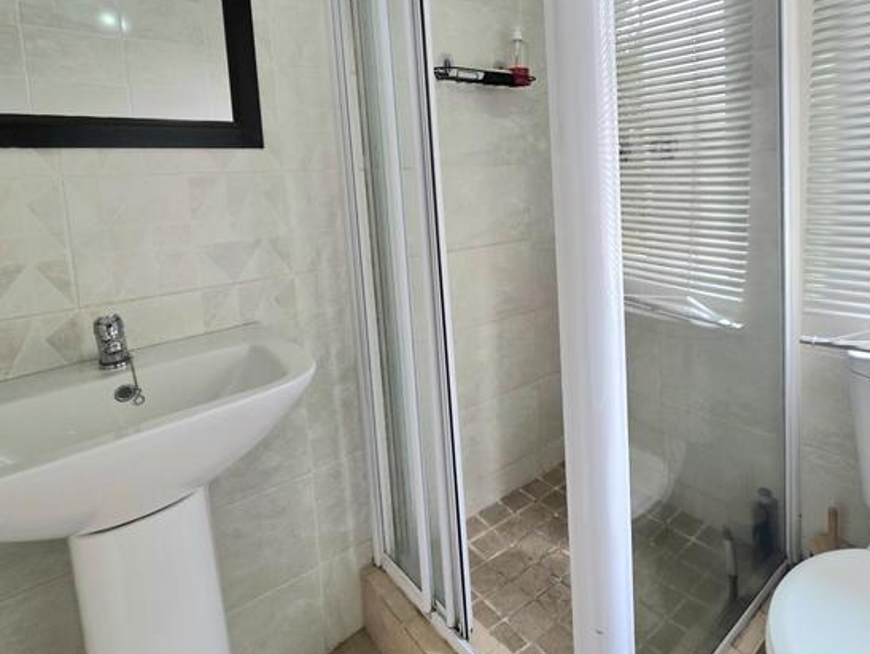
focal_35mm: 19
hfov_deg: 83.6
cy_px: 224
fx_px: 478
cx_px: 522
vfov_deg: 67.1
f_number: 1.9
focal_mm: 2.2
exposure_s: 1/101
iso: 100
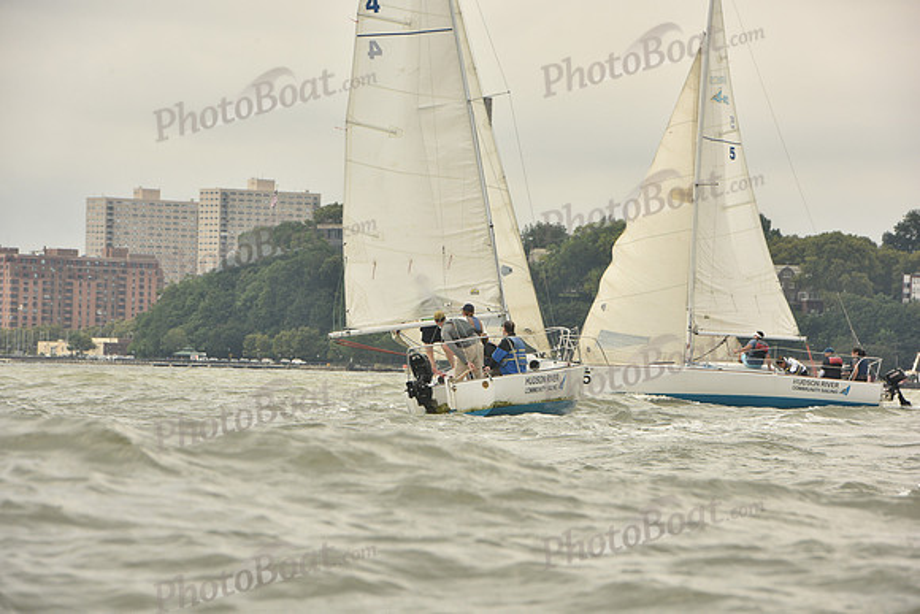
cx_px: 460
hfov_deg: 10.3
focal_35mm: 200
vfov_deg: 6.9
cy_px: 307
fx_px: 5112
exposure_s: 1/800
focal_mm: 200
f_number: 11
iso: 400
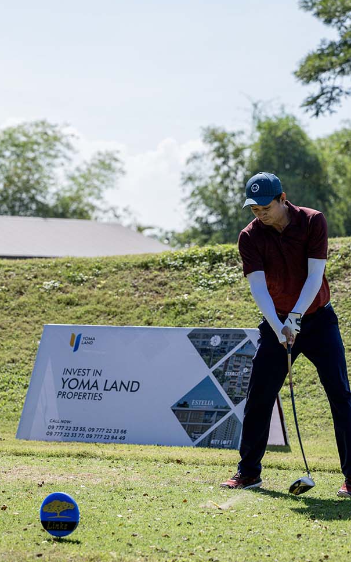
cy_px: 171
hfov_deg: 9.3
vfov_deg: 14.8
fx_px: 2158
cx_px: 218
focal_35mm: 141
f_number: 4
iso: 640
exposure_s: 1/5000
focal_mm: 93
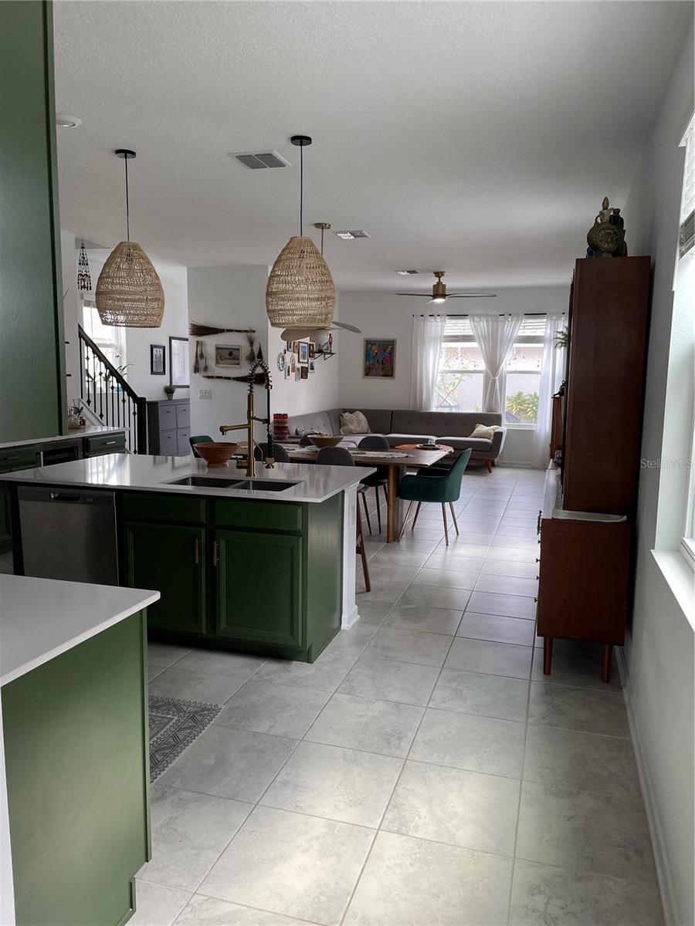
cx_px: 348
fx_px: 696
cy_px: 463
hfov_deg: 53.1
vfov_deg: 67.3
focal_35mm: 26
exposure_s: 1/120
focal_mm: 4.2
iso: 100
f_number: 1.6
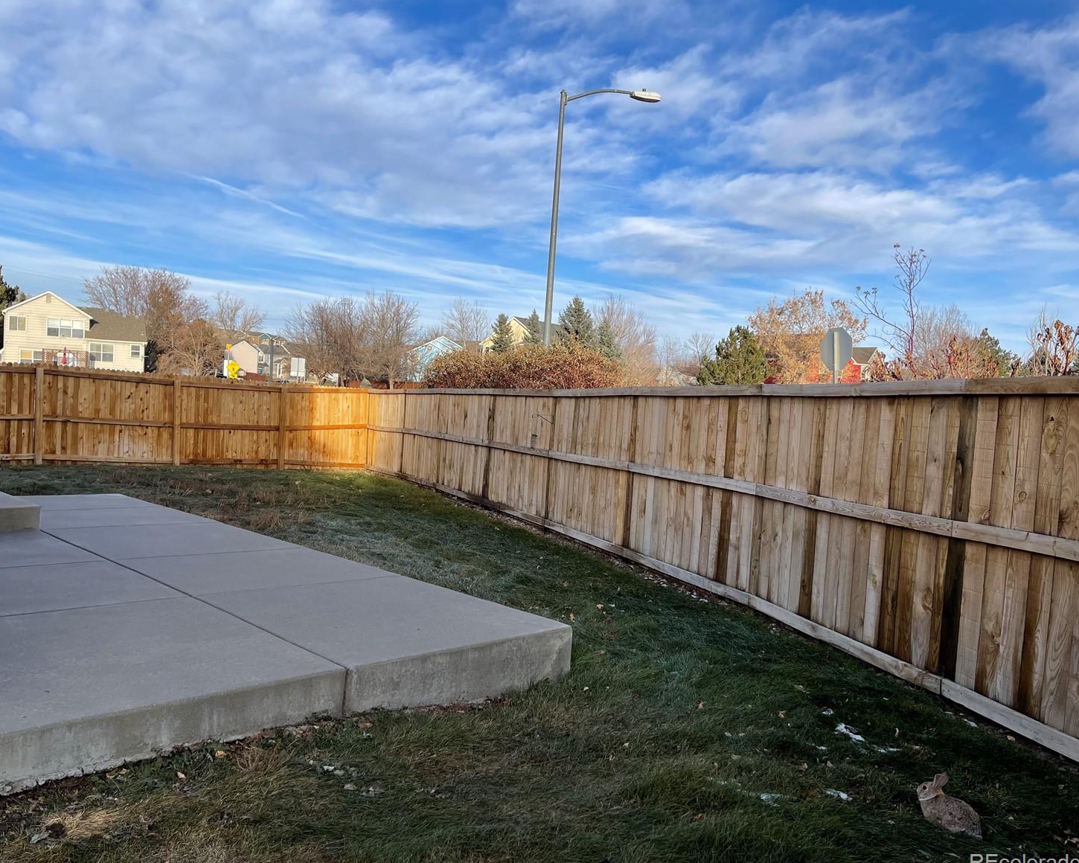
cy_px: 432
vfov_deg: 51.5
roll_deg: -1.9
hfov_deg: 62.1
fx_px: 894
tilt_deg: -3.3
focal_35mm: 28
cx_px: 495
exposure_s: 1/1739
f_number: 1.6
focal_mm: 5.1
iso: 32
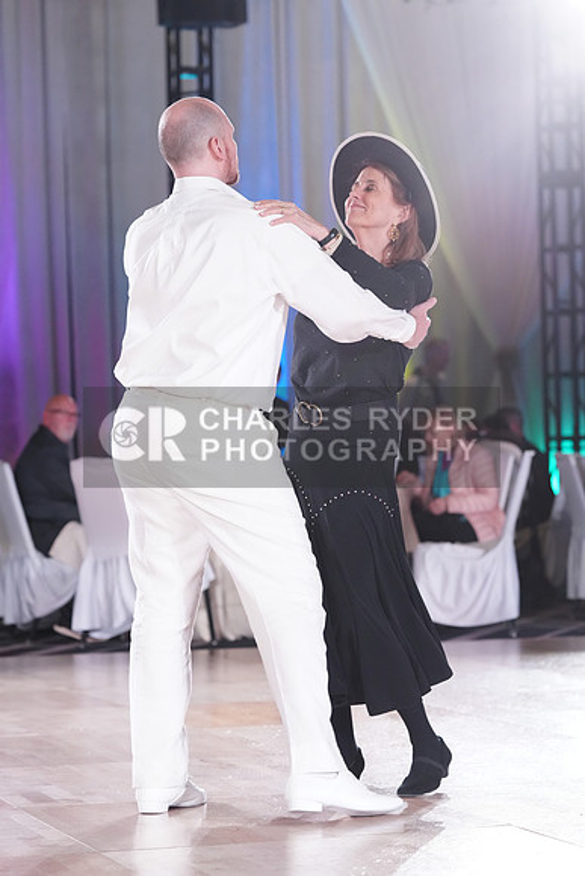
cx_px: 292
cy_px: 438
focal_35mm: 112
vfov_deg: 18.3
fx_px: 2728
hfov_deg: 12.2
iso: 3200
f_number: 4
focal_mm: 112
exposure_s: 1/400
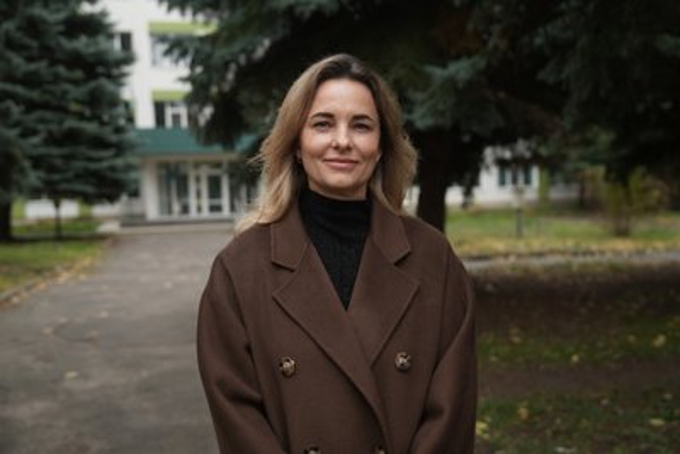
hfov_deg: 51.9
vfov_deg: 36.0
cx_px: 340
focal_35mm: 37
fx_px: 699
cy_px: 227
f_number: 2.8
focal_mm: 37
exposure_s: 1/80
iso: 200
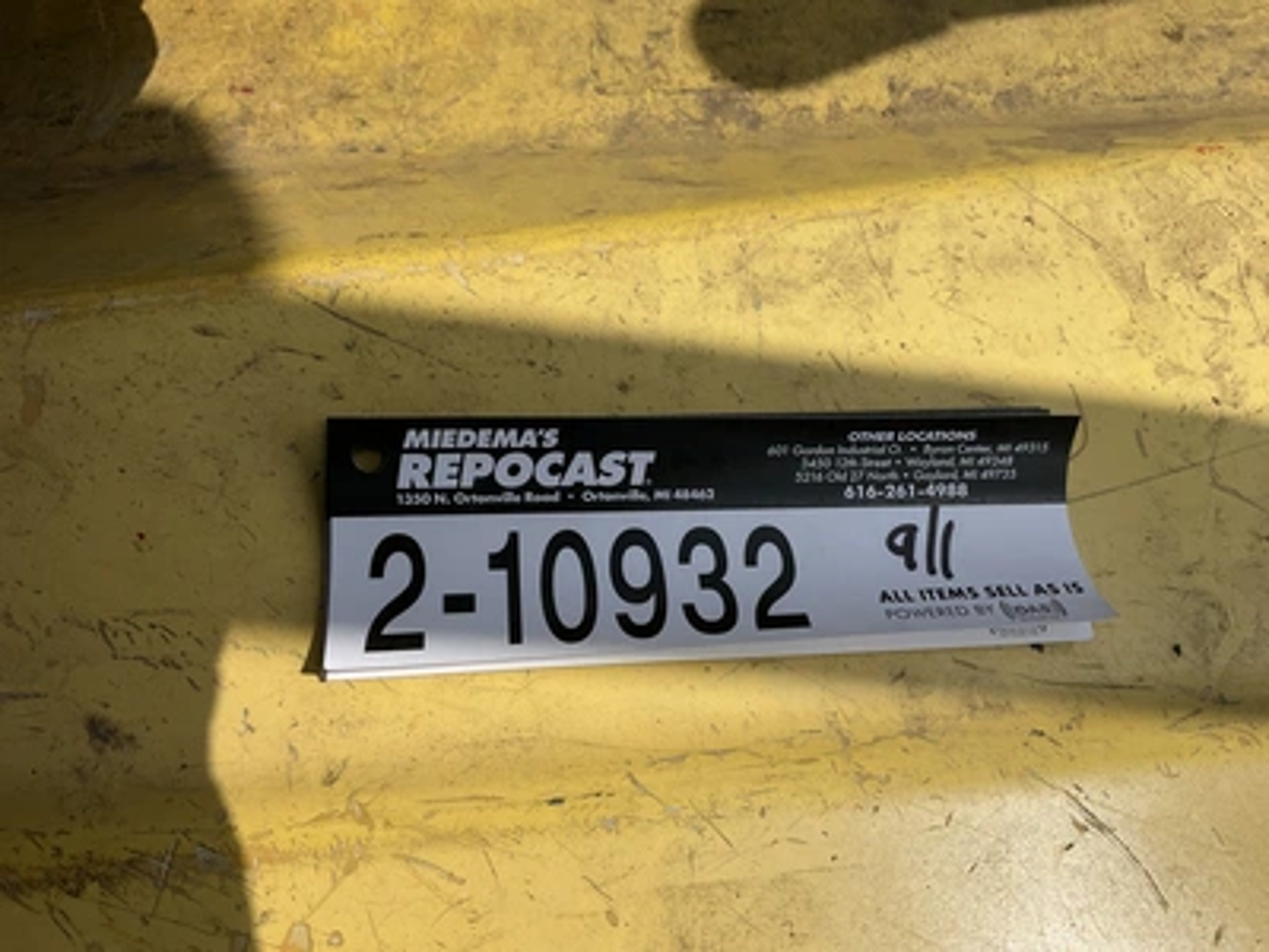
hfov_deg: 61.7
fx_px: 1063
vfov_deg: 48.2
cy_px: 476
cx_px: 634
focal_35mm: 29
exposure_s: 1/4785
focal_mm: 3
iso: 25
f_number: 1.8
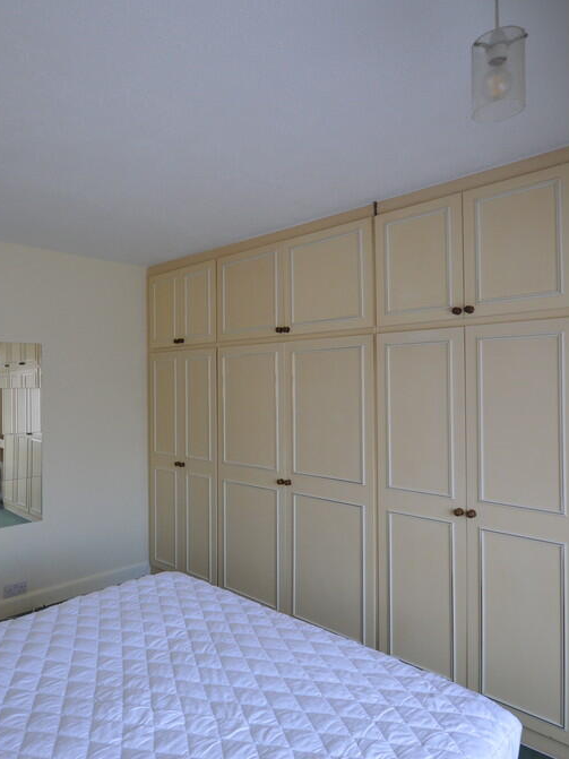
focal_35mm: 22
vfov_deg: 76.4
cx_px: 204
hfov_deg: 60.0
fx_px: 482
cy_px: 375
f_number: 5
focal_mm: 10
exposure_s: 1/100
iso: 400
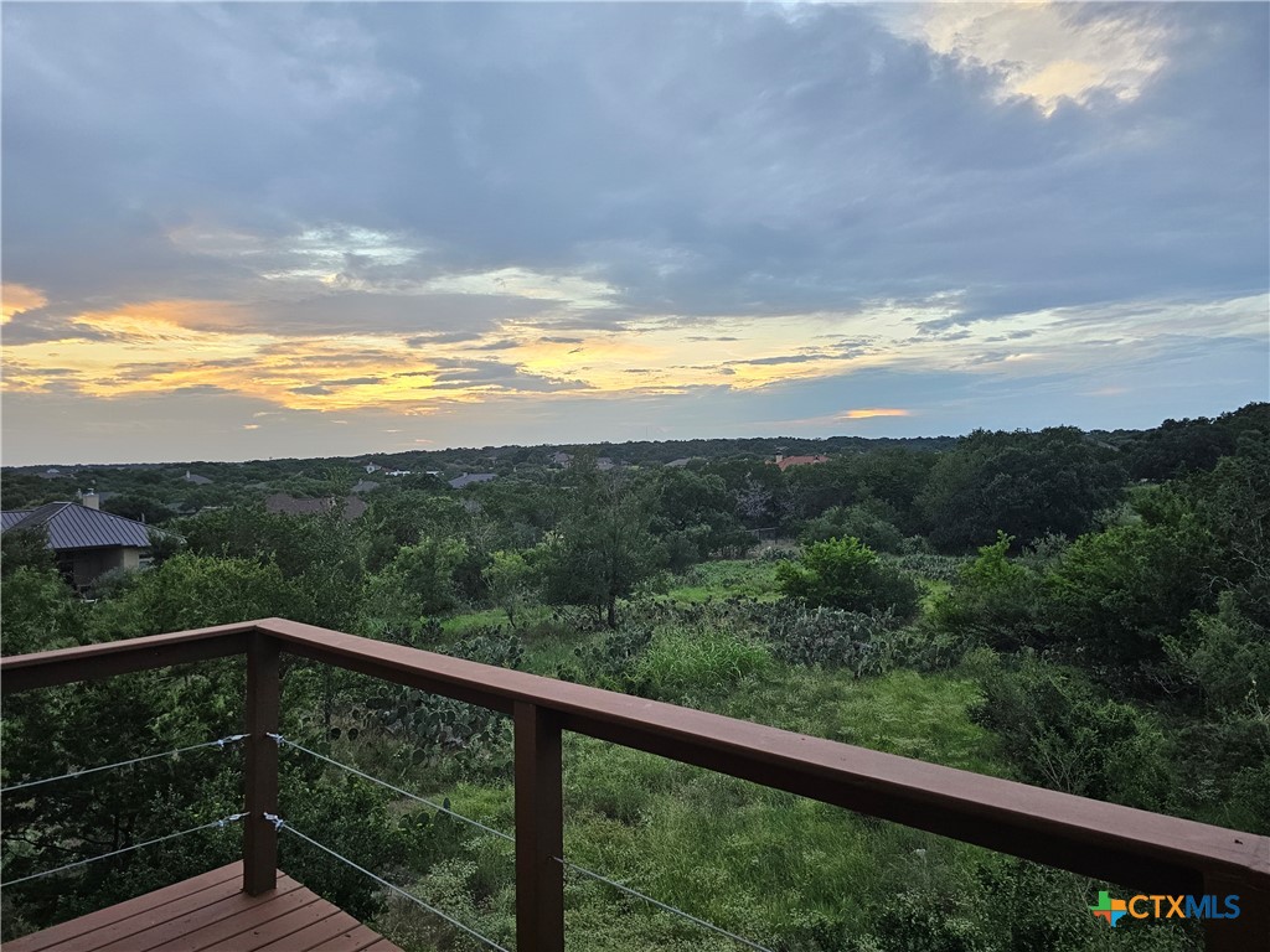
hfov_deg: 73.9
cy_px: 476
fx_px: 844
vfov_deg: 58.9
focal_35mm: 23
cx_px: 635
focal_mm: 6.3
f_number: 1.7
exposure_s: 1/180
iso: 160
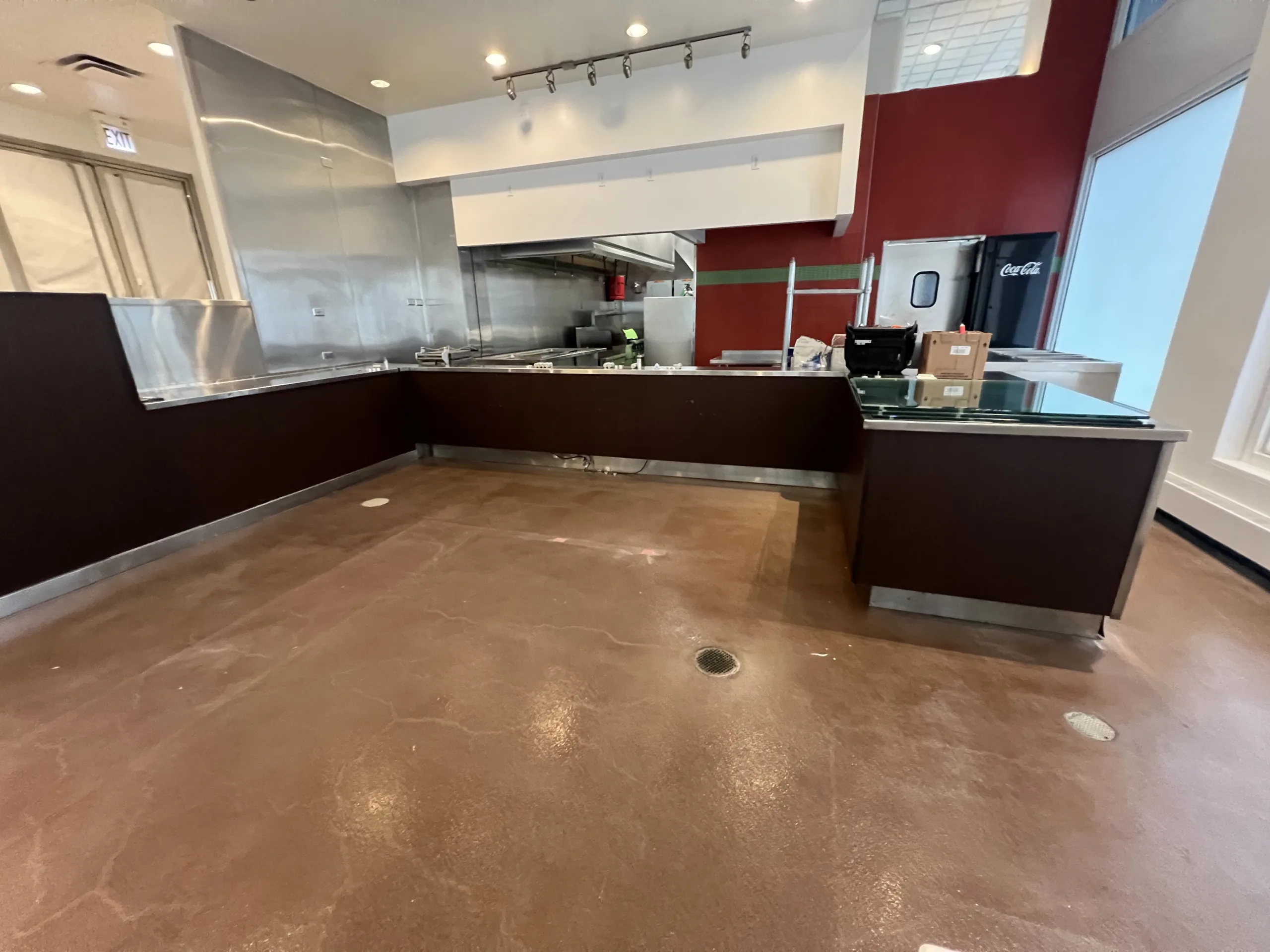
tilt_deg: -18.3
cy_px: 476
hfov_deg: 106.2
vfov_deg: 89.9
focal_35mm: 13
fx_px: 477
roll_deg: +0.9
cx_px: 635
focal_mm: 1.57
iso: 1000
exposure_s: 1/60
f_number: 1.8
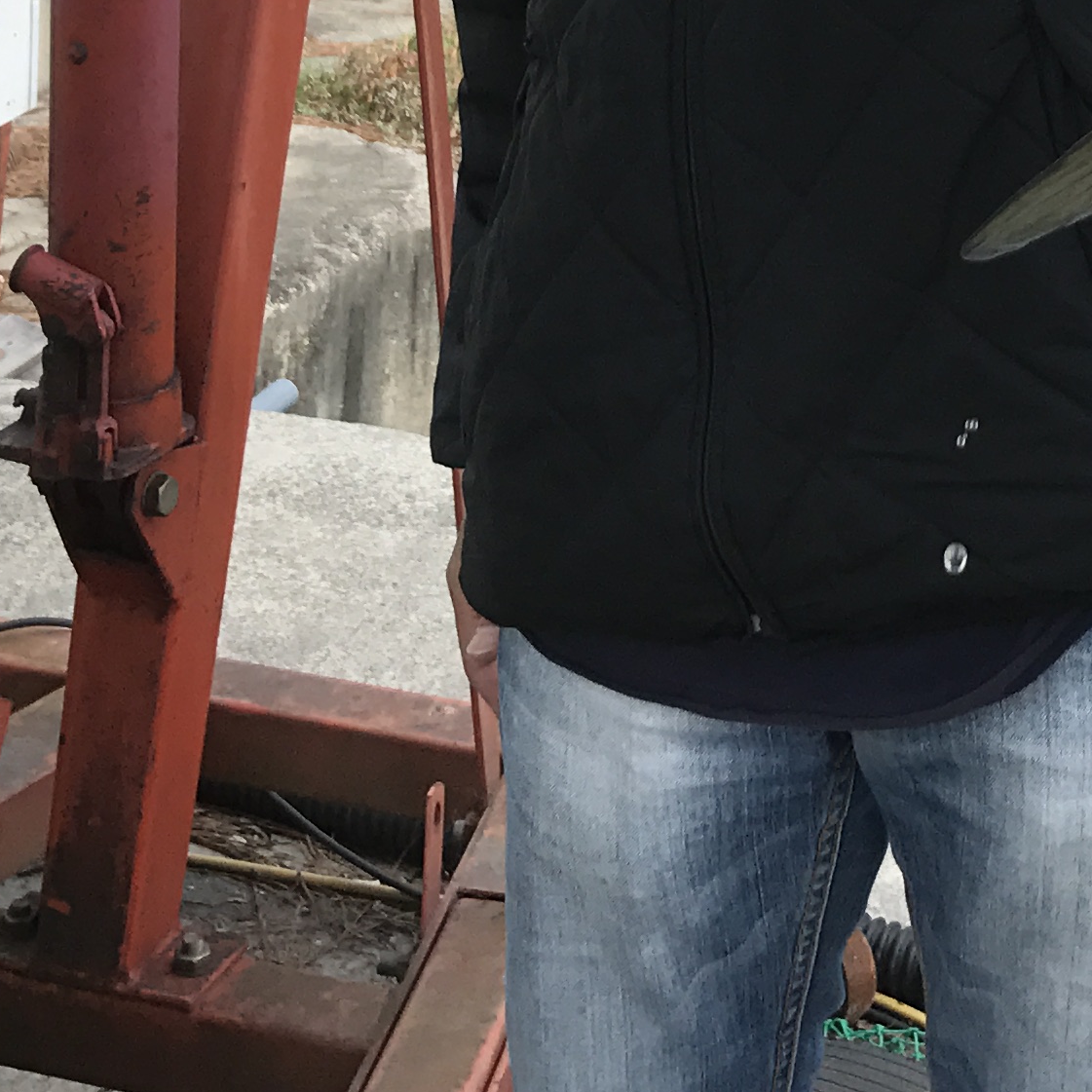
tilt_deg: -6.6
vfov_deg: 18.2
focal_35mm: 89
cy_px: -336
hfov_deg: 19.1
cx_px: 1045
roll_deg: -2.8
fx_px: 3176
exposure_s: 1/689
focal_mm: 3.99
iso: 20
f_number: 1.8
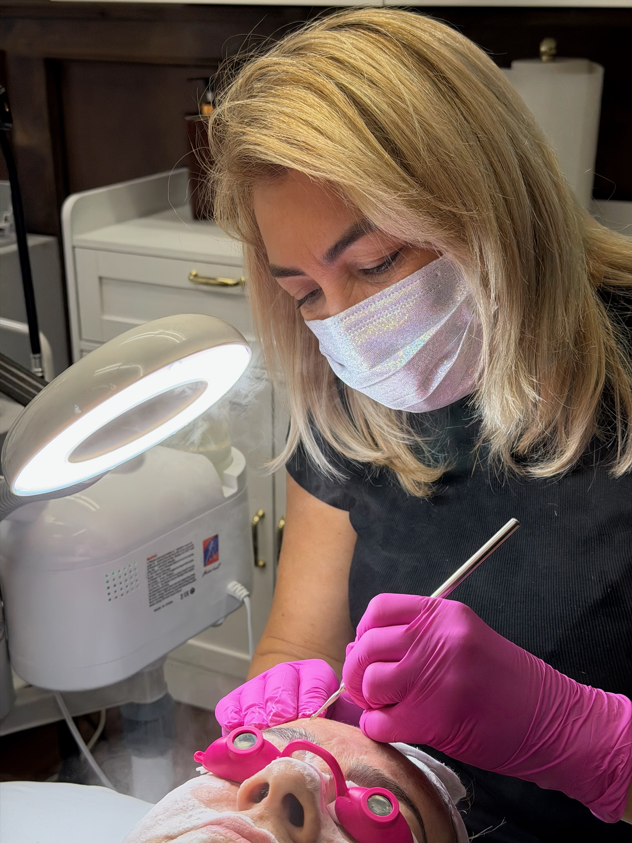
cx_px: 316
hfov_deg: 30.3
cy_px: 422
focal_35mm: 48
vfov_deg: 39.7
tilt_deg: -18.2
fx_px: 1168
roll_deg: -0.2
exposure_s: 1/172
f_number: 1.78
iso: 64
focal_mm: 6.76
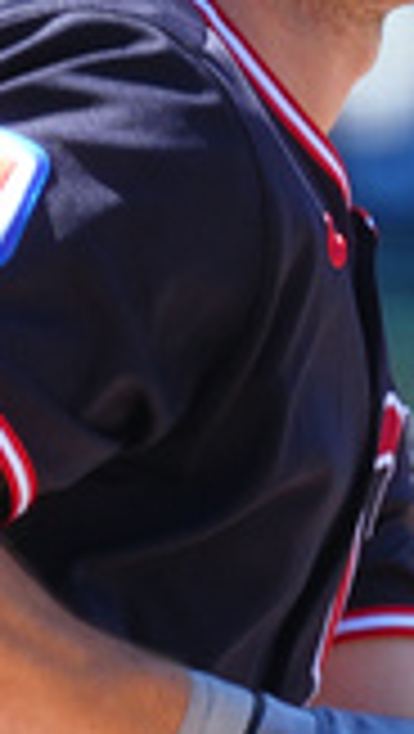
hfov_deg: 0.3
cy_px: 167
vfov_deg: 0.5
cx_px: -225
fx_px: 76694
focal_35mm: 3940
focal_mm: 600
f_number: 4
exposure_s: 1/800
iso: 200
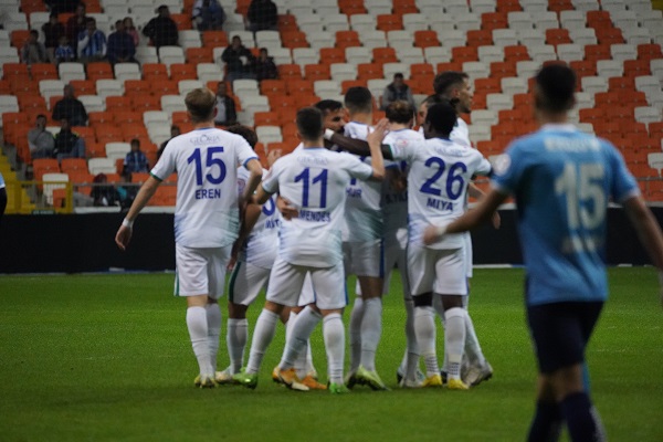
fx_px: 7366
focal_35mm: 400
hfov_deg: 5.2
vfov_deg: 3.4
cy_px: 221
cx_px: 332
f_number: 5.6
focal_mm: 400
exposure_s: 1/2000
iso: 10000
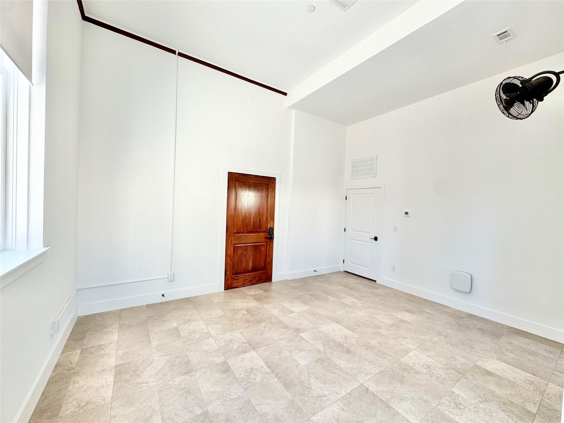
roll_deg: -2.7
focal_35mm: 14
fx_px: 228
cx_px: 282
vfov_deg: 85.7
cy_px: 212
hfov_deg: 102.1
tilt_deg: -2.5
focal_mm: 2.22
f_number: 2.2
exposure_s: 1/99
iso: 50
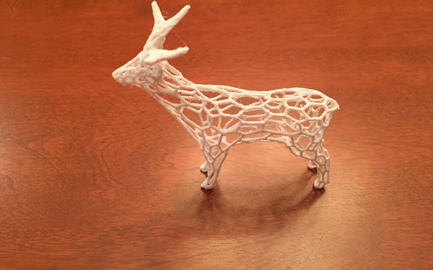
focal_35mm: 31
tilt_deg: -48.1
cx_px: 217
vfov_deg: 40.4
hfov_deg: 61.2
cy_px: 109
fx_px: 366
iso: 200
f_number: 2.2
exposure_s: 1/30
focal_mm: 4.15
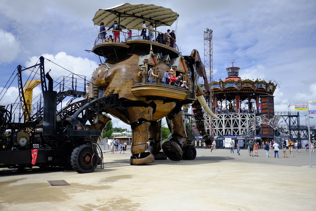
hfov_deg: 54.4
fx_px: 307
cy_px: 106
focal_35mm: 35
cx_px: 158
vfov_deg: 37.8
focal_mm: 23
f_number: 2
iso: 400
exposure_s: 1/2900
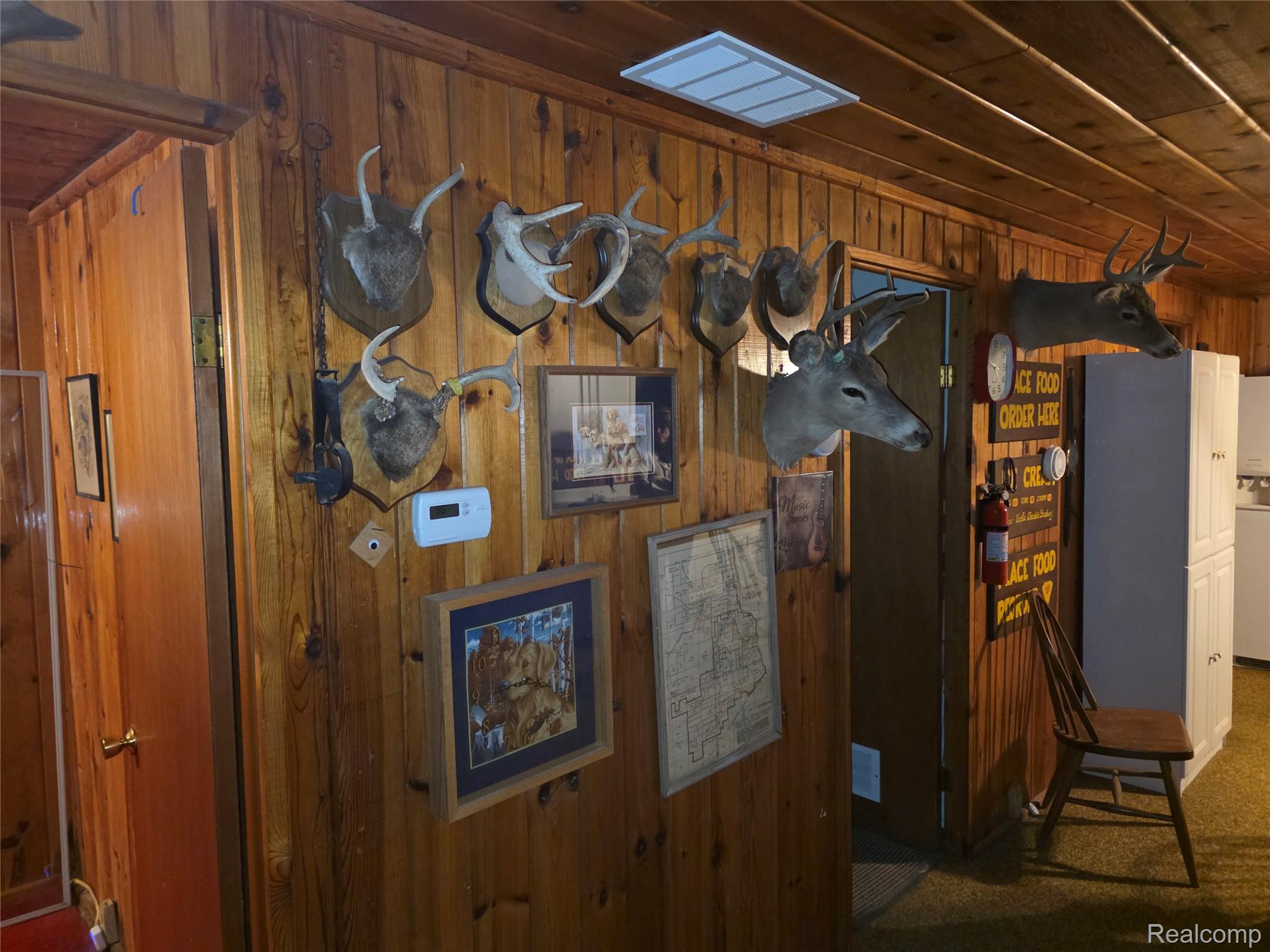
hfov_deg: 73.9
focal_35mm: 23
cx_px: 635
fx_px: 844
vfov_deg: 58.9
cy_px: 476
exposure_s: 1/30
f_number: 1.7
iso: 1250
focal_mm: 6.3
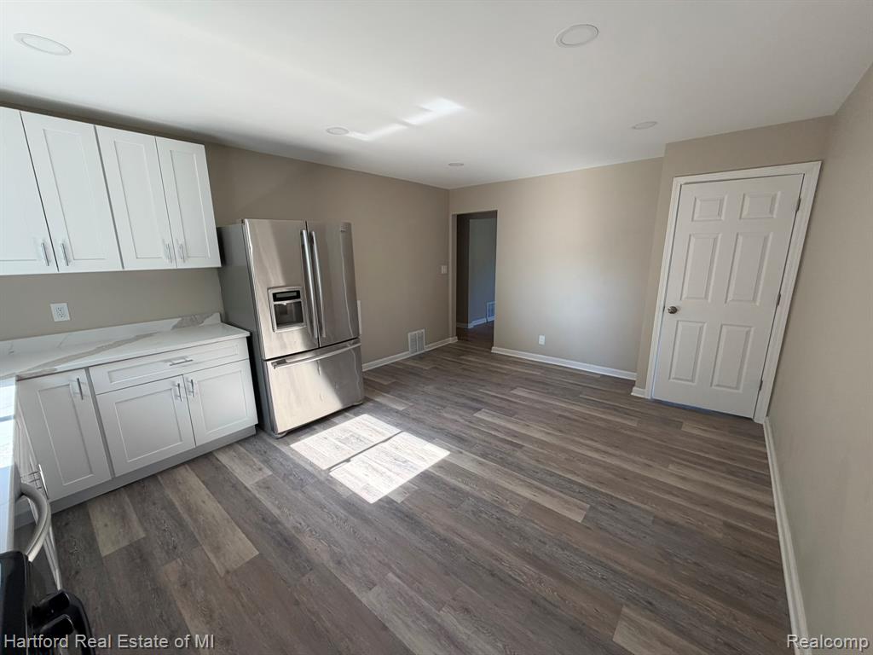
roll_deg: +0.8
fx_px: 353
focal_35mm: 14
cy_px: 328
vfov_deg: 85.7
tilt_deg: -12.4
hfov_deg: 102.1
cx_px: 436
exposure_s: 1/121
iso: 100
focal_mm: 2.22
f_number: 2.2
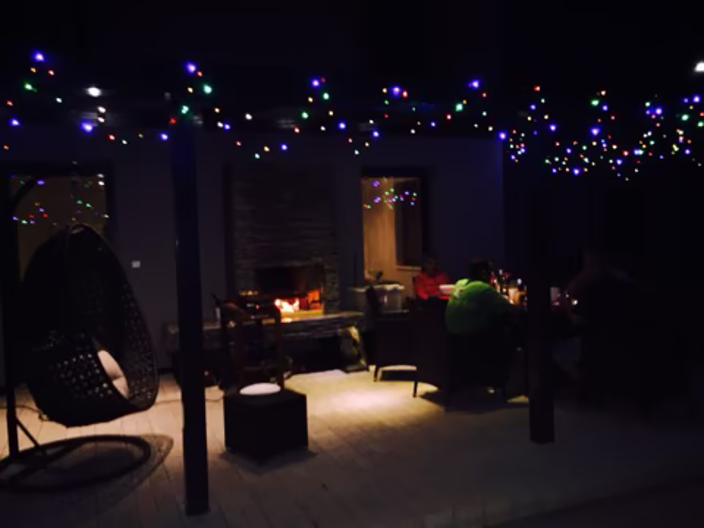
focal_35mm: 29
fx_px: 590
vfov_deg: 48.2
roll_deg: +2.5
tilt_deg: -2.6
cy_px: 264
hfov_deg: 61.7
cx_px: 352
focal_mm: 4.15
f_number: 2.2
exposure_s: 1/17
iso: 160
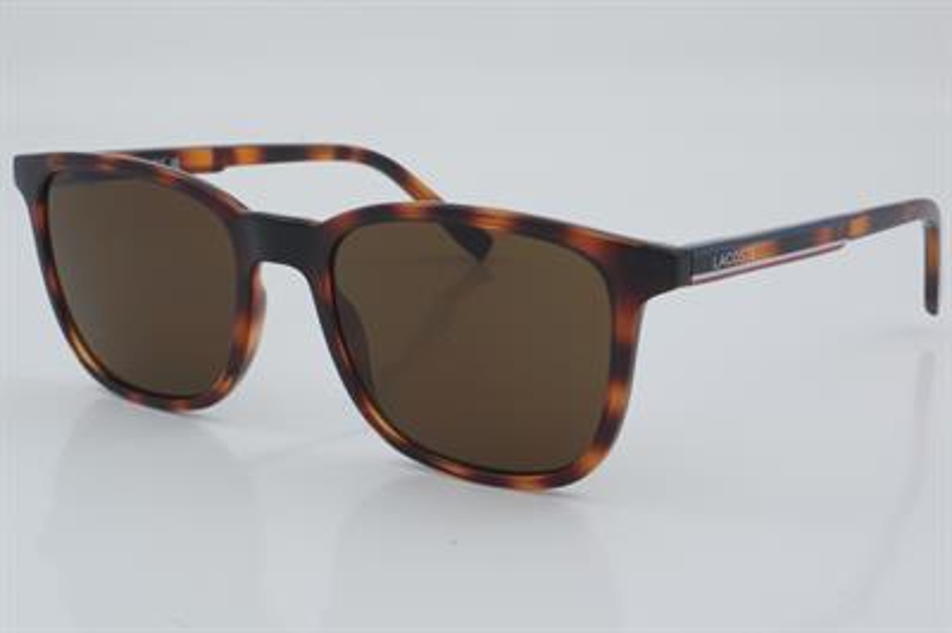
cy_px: 316
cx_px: 476
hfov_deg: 27.0
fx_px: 1982
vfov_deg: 18.2
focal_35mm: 75
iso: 100
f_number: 29
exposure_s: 1/4
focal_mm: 50
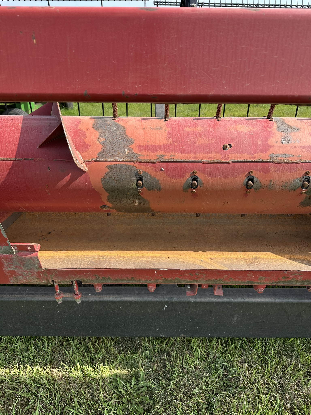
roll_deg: -1.0
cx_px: 156
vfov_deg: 71.6
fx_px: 287
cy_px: 208
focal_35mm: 24
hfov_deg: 56.8
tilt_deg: -28.6
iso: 80
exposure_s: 1/1374
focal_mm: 6.86
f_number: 1.78
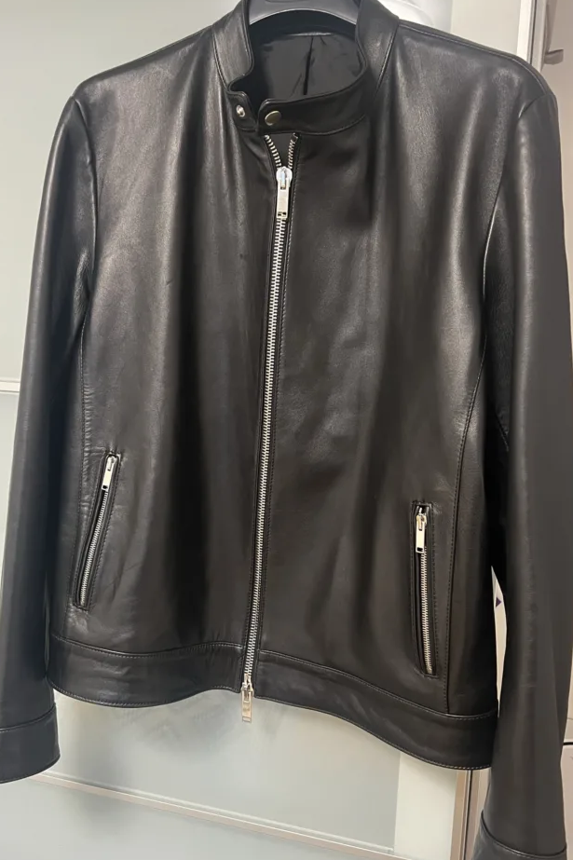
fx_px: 716
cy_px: 442
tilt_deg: -7.4
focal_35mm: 30
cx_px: 290
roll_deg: -1.7
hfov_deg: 43.6
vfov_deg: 61.9
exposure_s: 1/60
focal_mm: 5.7
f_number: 1.5
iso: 400
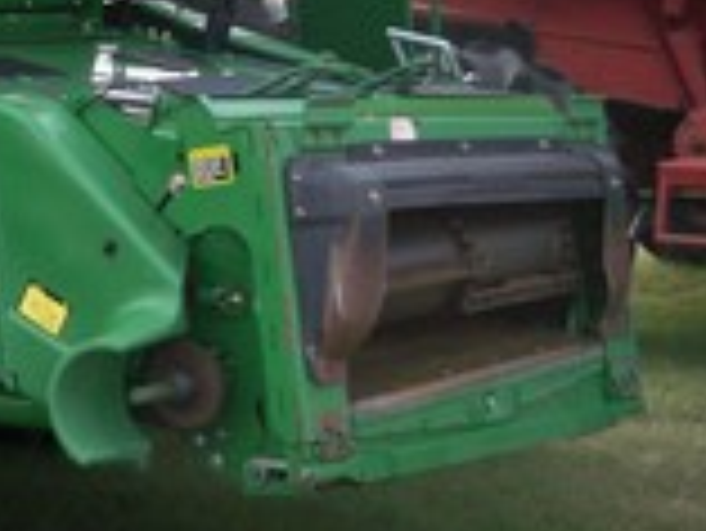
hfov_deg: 14.7
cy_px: -166
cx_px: -472
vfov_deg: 11.9
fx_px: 2470
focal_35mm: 121
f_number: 3.1
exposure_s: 1/400
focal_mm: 6.3
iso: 160
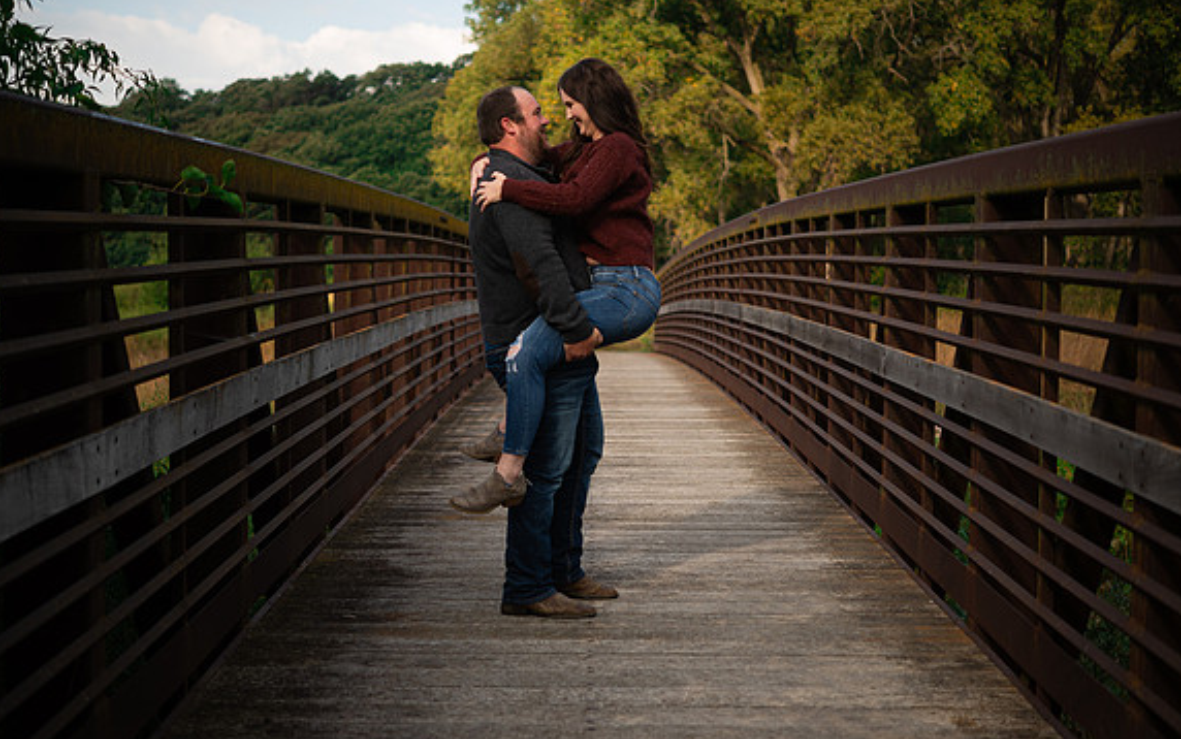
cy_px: 387
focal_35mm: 62
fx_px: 1996
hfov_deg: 33.0
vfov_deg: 21.0
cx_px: 588
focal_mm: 60
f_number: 2.8
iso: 100
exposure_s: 1/500
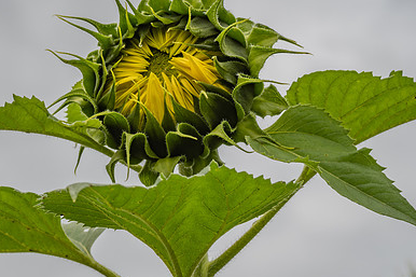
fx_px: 2726
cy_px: 130
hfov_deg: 8.7
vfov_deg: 5.8
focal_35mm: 236
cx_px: 203
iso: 125
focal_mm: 105
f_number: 14
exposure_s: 1/6
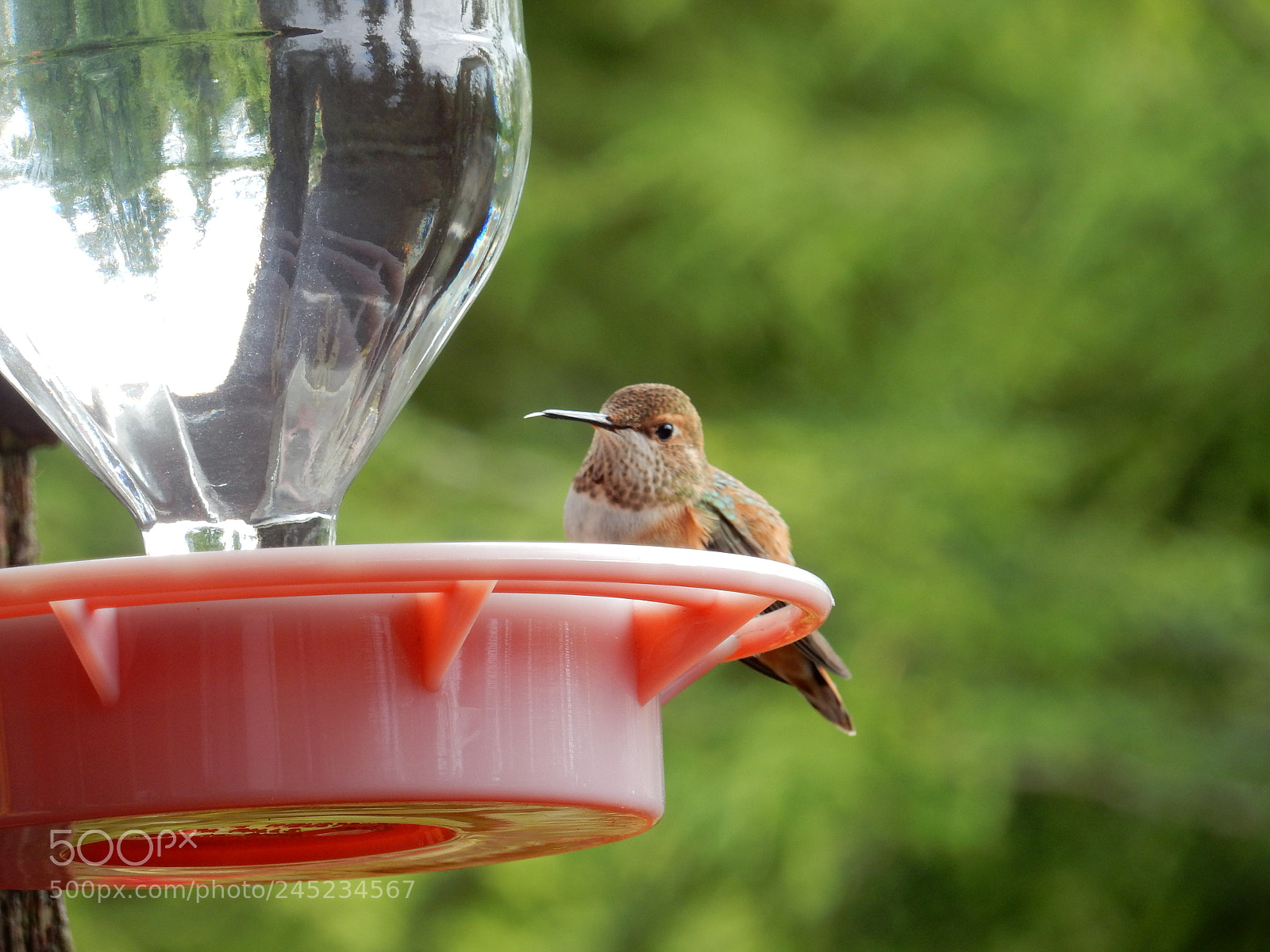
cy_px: 476
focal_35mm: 380
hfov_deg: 5.2
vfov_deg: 3.9
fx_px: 13942
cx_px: 635
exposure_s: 1/100
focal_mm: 67.8
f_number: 6.3
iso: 125
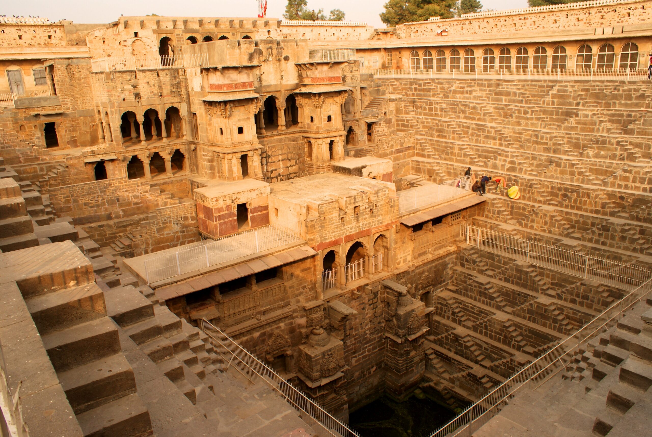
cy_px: 218
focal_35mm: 27
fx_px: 490
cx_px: 326
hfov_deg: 67.3
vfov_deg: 48.1
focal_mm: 18
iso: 100
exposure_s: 1/80
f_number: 10
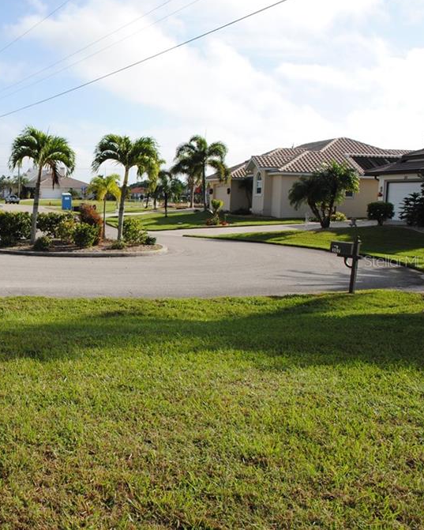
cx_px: 30
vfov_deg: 42.9
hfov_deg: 32.8
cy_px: 261
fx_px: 674
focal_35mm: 43
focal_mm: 20
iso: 100
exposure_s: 1/250
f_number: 8
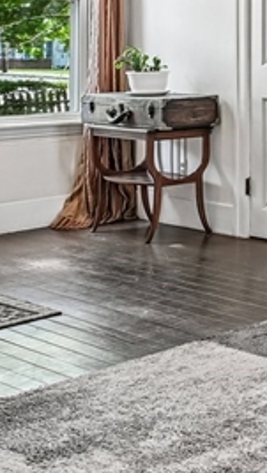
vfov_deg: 31.2
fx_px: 805
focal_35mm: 64
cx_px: 783
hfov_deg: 11.5
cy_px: 40
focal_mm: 16
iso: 400
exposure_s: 1/4
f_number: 8
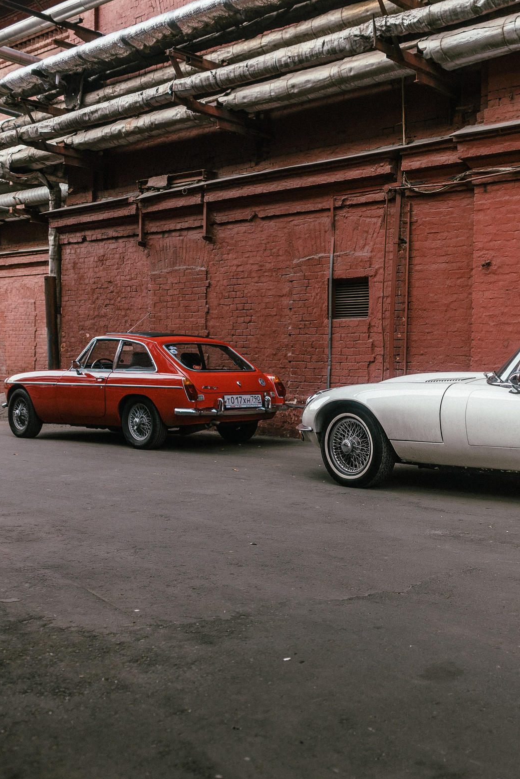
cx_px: 438
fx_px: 866
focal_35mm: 40
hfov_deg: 32.2
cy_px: 396
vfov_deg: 48.4
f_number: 2.8
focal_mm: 24
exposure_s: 1/125
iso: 100
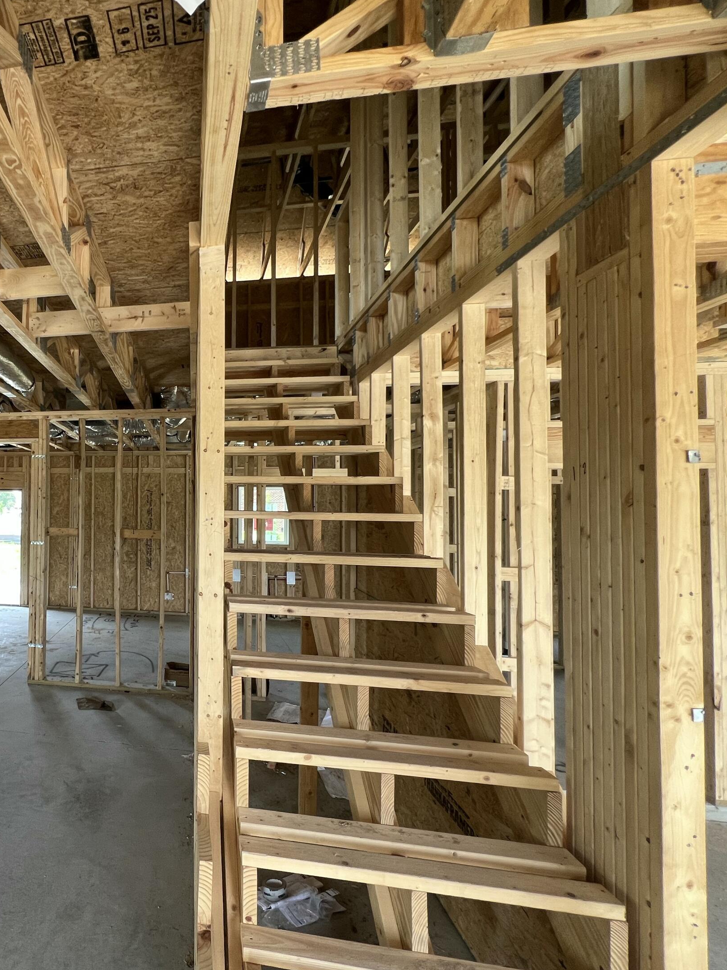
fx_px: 504
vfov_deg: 87.7
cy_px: 495
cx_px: 86
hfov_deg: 61.5
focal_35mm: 18
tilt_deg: +0.3
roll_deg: -1.1
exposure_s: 1/99
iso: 80
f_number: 1.8
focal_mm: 1.57
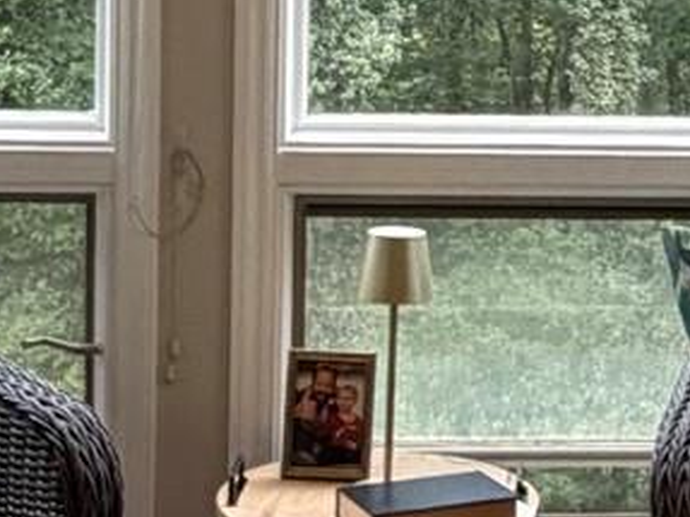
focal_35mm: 100
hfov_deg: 19.5
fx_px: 1992
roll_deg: -0.5
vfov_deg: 14.5
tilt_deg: -3.2
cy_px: -19
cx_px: 548
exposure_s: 1/120
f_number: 2.2
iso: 160
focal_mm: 2.22
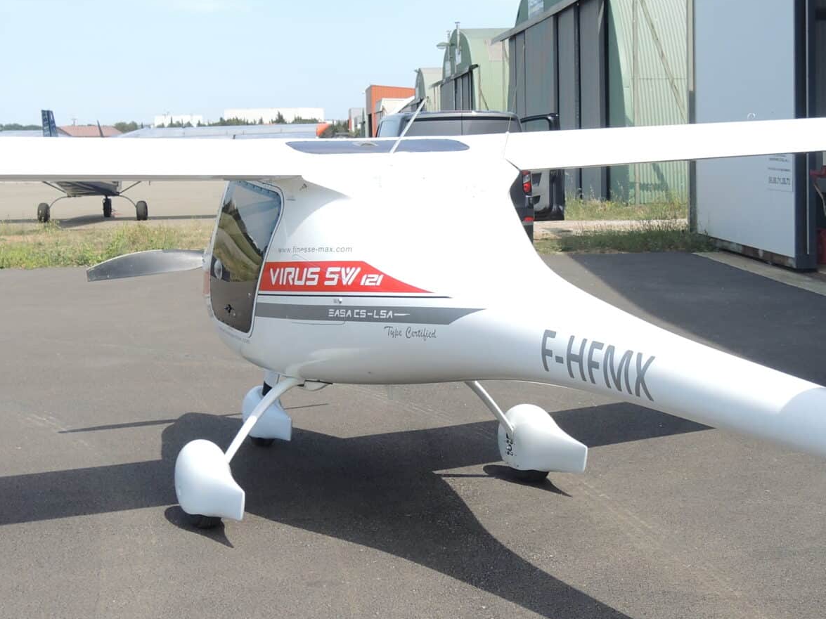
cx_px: 494
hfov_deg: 31.6
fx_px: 1455
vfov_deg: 23.9
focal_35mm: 61
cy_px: 220
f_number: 2.2
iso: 80
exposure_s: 1/1250
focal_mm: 6
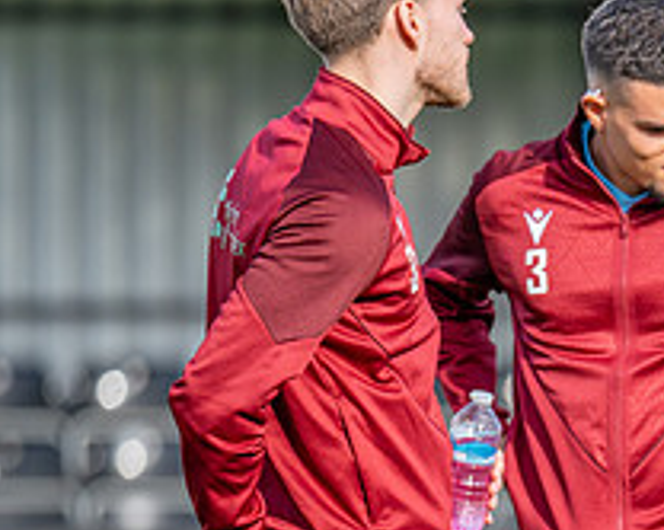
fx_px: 24483
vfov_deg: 1.2
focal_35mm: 1247
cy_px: 601
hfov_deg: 1.6
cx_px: 872
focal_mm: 400
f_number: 4.5
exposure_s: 1/1250
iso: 360
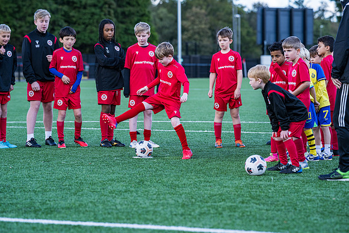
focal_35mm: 139
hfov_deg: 14.7
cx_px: 169
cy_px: 116
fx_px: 1349
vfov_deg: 9.9
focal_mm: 135
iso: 400
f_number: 4
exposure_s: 1/800
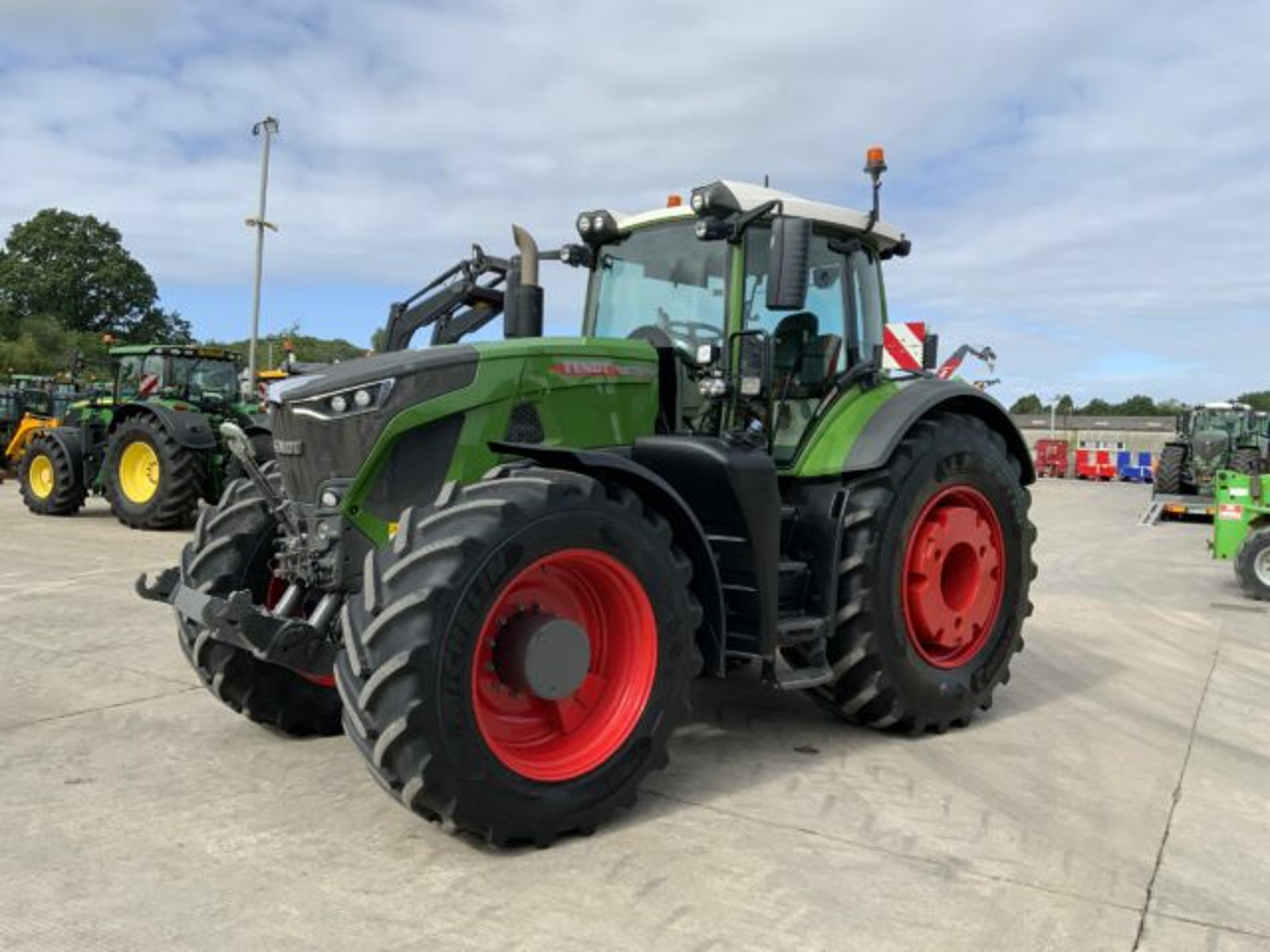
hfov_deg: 61.7
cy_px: 476
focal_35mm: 29
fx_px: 1064
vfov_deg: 48.2
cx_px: 635
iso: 16
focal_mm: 3
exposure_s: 1/1451
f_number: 1.8
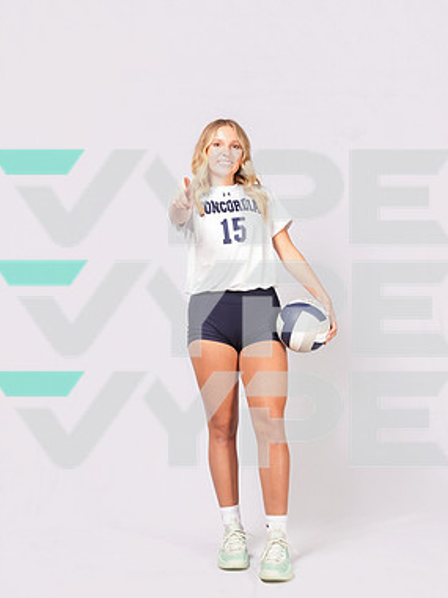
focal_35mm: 41
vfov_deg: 45.8
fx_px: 707
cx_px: 225
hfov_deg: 35.1
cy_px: 310
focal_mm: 36
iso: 500
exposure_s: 1/100
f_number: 6.3
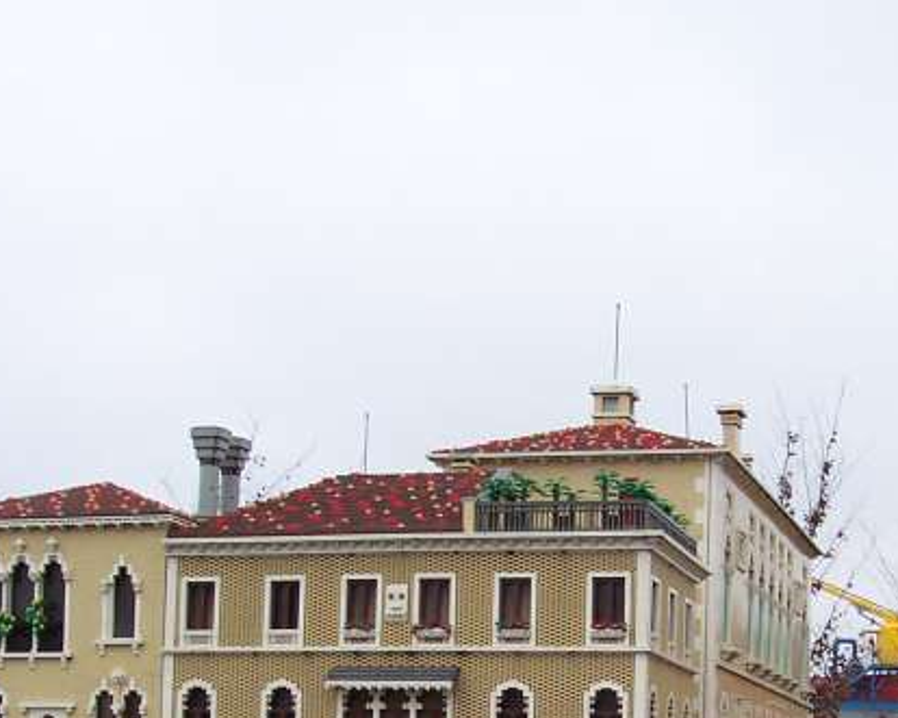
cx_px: 636
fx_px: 1887
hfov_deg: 26.5
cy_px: 793
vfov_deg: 20.5
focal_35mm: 71
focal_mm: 5.6
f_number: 5.6
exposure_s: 1/250
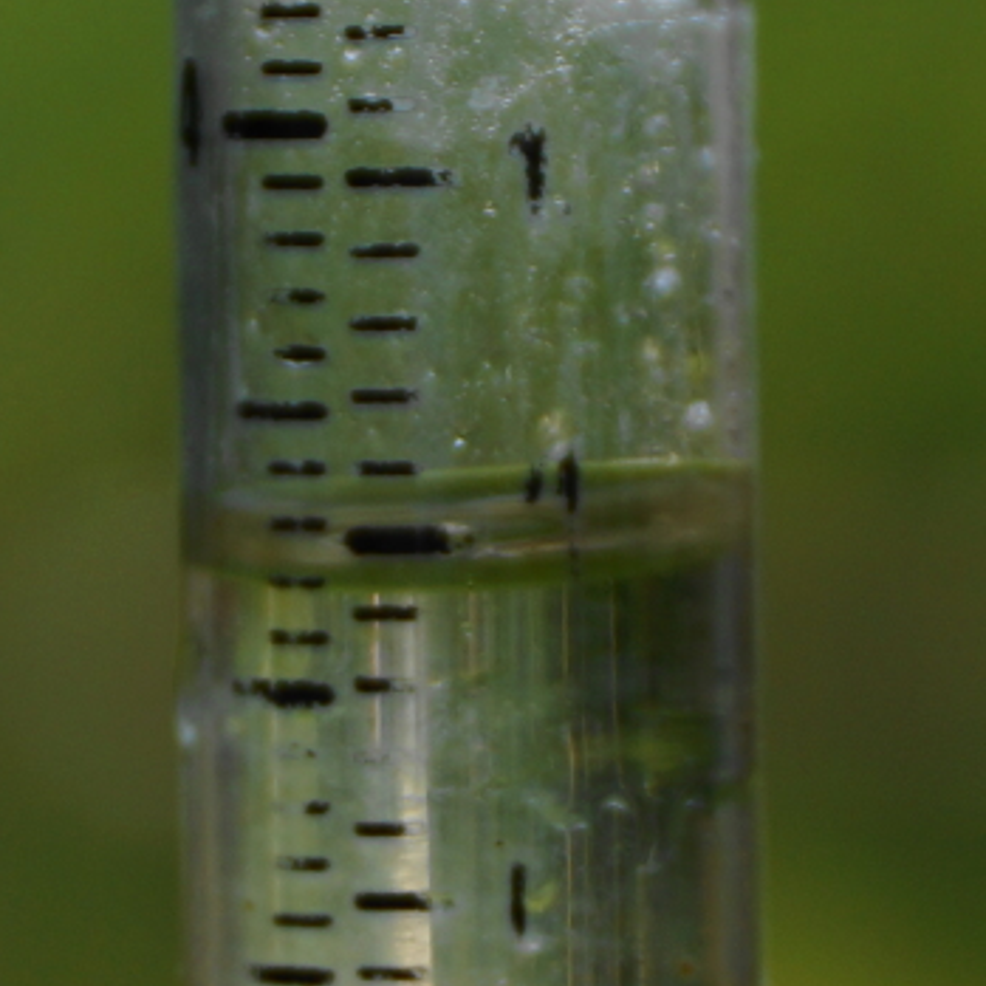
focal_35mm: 292
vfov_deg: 6.0
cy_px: 576
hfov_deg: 6.0
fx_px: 9410
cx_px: 521
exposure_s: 1/125
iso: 125
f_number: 5.6
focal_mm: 80
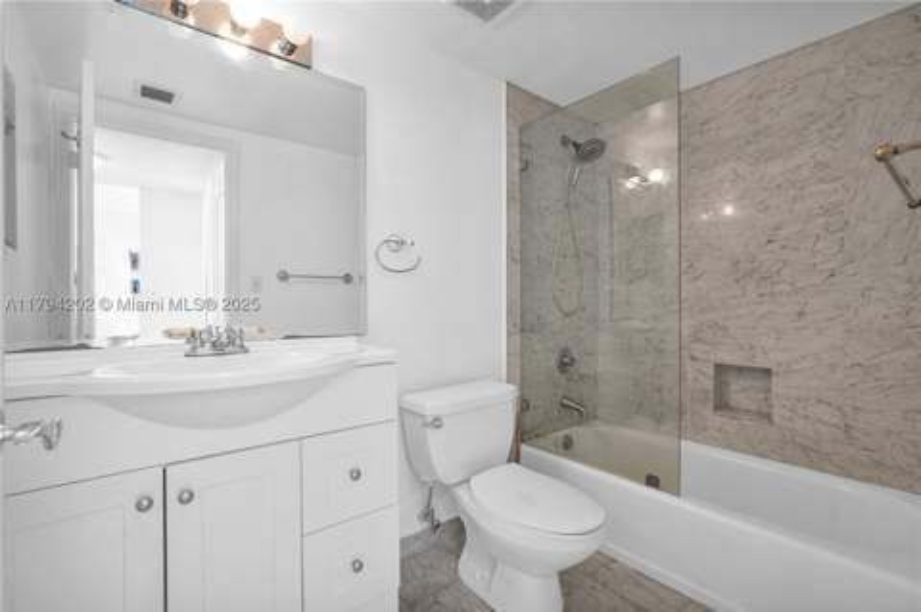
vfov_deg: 73.6
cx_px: 460
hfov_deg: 96.8
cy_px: 306
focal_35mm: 16
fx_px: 409
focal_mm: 16
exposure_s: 1/1.6
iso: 200
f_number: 8
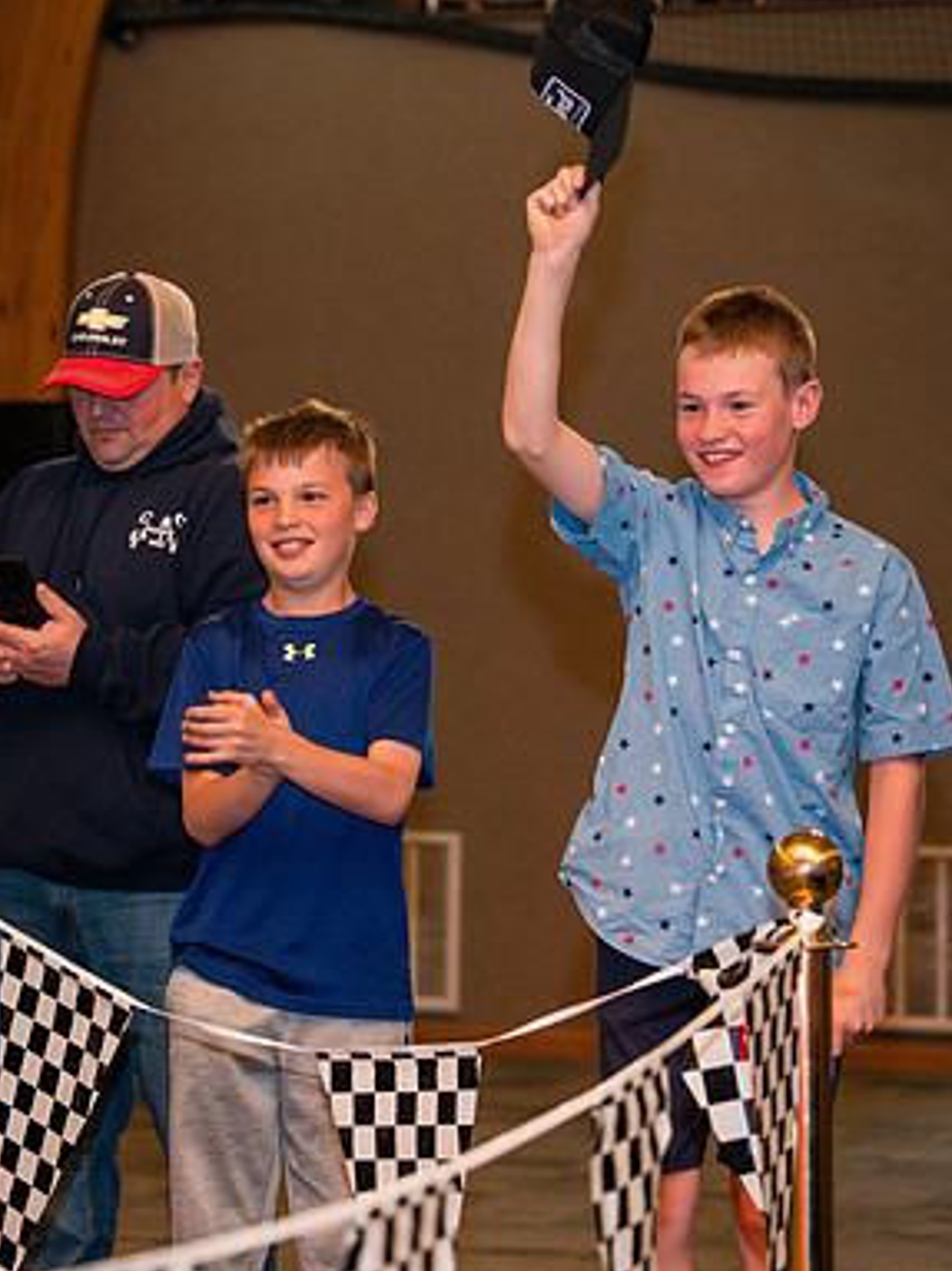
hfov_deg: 10.3
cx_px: 241
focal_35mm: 143
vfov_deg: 13.8
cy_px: 490
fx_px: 5247
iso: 800
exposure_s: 1/250
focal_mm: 70
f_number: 3.2
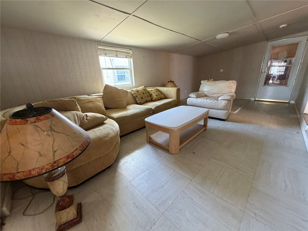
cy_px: 116
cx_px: 154
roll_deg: +2.9
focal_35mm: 14
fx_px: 125
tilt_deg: -17.0
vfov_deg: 85.7
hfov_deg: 102.1
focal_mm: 2.22
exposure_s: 1/60
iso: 400
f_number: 2.2
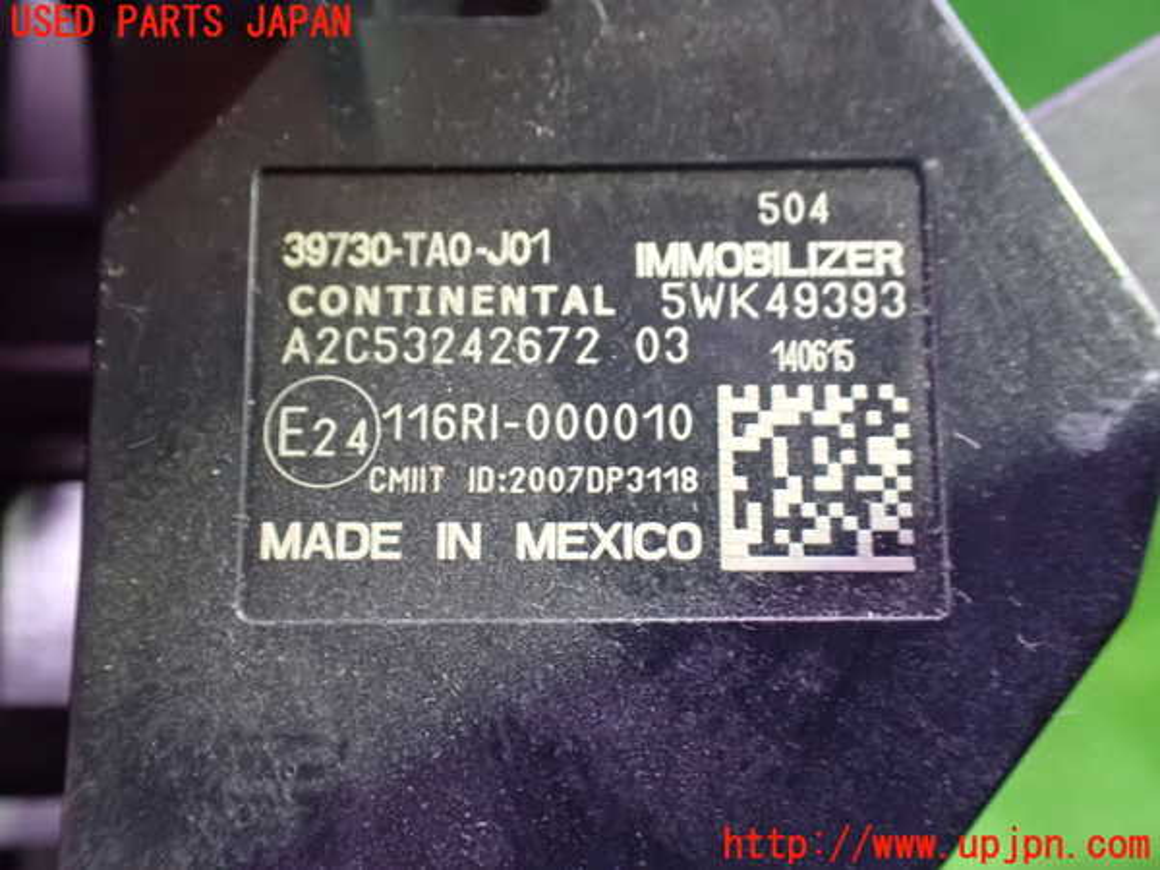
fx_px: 1206
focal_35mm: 36
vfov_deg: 39.7
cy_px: 435
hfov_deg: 51.4
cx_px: 580
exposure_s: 1/30
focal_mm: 6.37
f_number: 2.5
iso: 1600
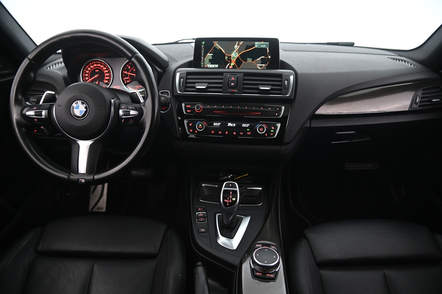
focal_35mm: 24
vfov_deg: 53.1
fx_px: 294
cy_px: 147
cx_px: 221
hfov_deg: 73.8
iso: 2000
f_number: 4
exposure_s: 1/15
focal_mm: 24
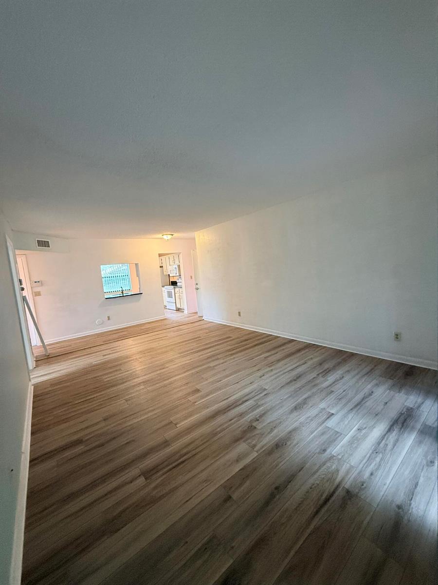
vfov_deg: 102.1
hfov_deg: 85.7
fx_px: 236
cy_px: 292
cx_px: 219
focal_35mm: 14
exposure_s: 1/60
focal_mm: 2.22
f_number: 2.2
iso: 500
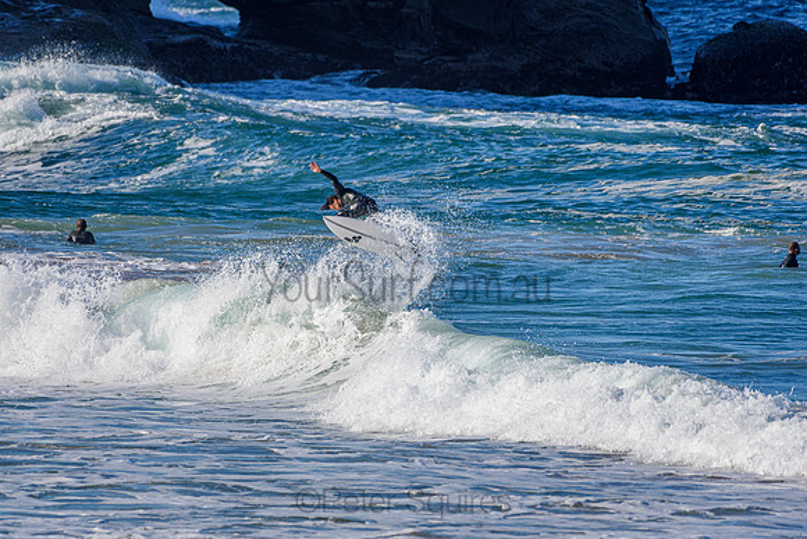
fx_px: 16816
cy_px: 270
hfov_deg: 2.7
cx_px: 404
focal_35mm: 750
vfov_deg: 1.8
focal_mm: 500
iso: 320
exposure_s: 1/2000
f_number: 5.6
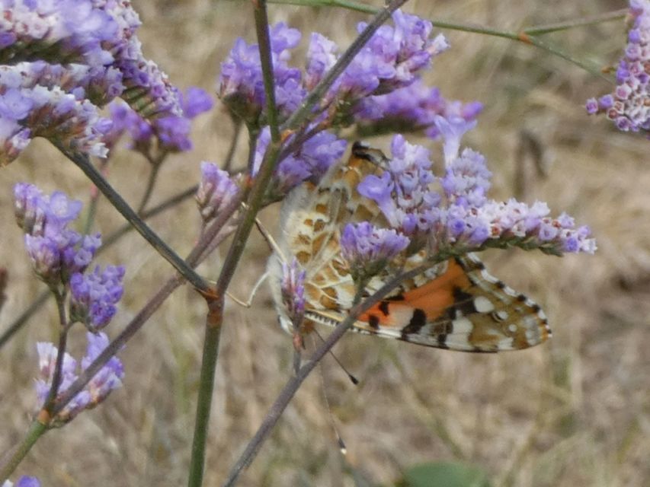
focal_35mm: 169
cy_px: 244
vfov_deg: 8.8
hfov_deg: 11.7
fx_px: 3174
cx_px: 325
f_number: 5.5
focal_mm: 30.2
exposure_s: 1/125
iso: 80
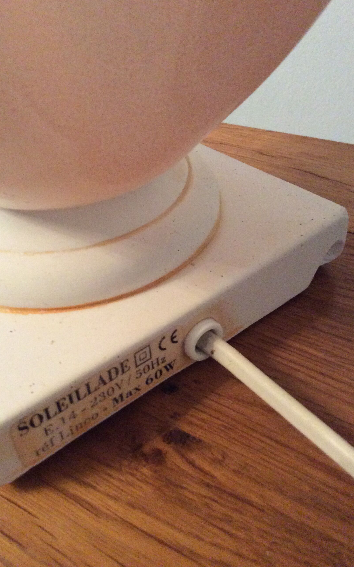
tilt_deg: -39.8
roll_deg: +7.0
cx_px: 161
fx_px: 525
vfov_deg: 56.7
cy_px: 283
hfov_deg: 37.2
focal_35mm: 34
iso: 320
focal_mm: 3.3
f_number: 2.4
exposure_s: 1/17
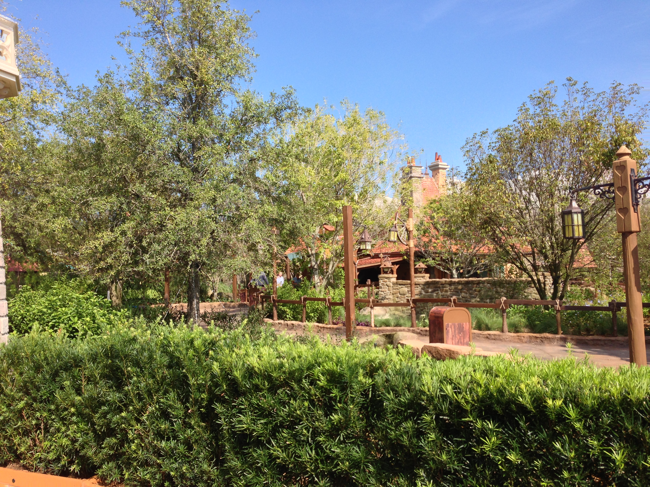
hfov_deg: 55.4
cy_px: 244
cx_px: 325
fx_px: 620
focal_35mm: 33
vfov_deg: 42.9
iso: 50
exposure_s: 1/874
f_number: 2.4
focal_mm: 4.13
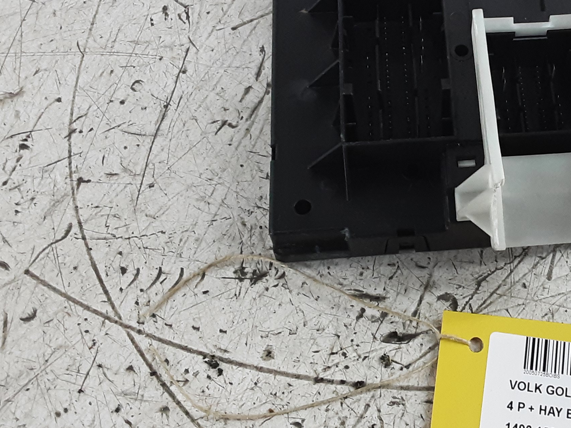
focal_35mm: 52
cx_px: 500
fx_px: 858
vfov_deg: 27.9
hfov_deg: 35.0
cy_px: 153
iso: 160
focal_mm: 2.91
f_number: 1.9
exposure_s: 1/50
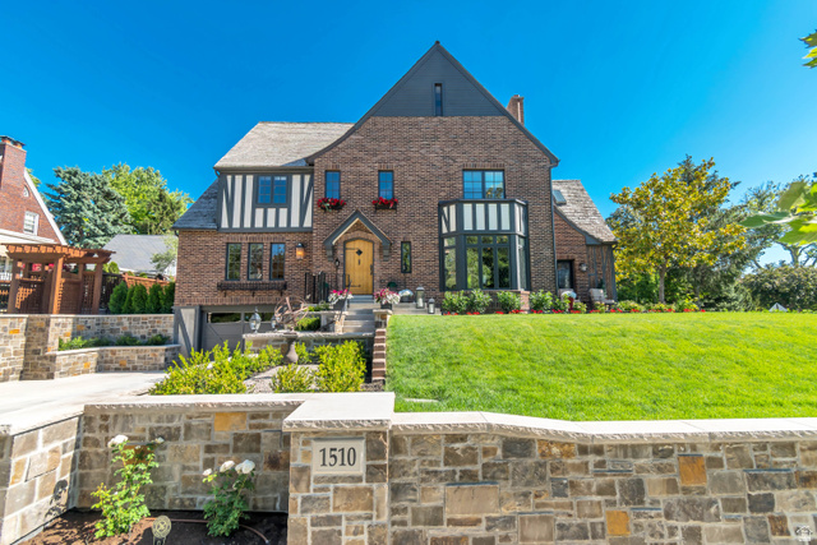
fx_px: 340
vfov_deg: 77.4
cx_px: 408
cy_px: 272
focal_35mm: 15
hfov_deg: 100.4
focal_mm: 10
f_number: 5.6
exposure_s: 1/500
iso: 100
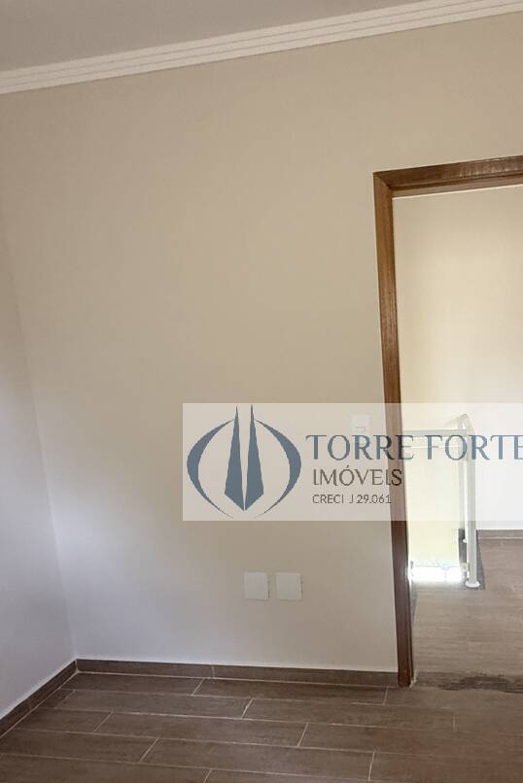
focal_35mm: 26
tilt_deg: -9.6
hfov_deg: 48.6
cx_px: 358
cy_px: 462
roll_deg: +3.5
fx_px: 566
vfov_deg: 68.8
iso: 320
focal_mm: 2.22
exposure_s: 1/90
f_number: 2.2
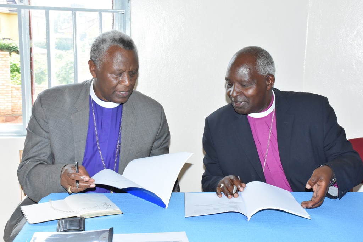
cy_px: 121
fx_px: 529
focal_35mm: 52
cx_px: 182
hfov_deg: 37.8
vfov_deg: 25.8
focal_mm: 35
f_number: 10
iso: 1600
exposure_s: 1/125
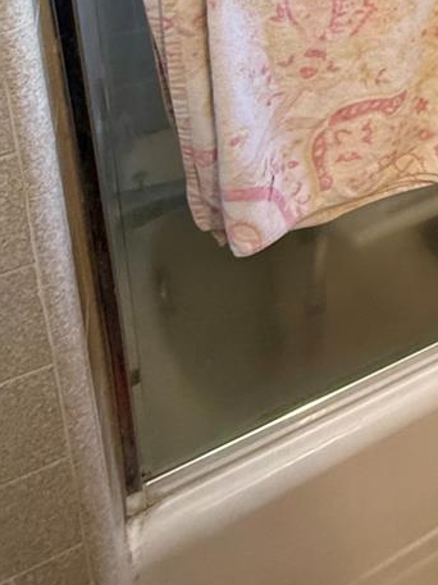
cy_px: -170
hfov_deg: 25.2
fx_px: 777
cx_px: 627
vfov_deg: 31.8
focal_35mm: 46
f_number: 2.2
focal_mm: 2.22
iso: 250
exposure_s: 1/60
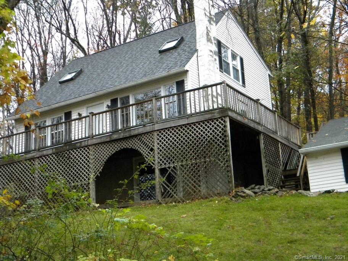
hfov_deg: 34.3
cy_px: 130
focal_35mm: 56
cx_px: 174
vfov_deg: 26.1
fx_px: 563
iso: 400
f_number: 4.1
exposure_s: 1/392
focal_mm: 10.1
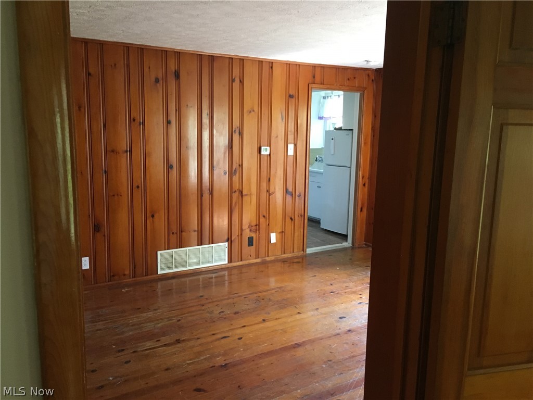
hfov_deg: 61.7
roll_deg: -0.6
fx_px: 447
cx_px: 266
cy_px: 200
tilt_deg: -9.8
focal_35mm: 29
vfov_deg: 48.2
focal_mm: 4.15
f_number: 2.2
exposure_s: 1/30
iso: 200
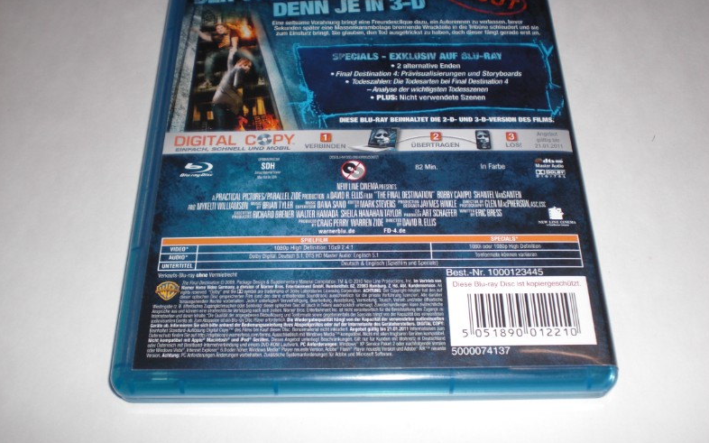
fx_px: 792
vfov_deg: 31.2
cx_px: 357
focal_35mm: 41
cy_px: 190
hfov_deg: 48.2
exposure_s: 1/60
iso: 64
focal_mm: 6.3
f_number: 3.1
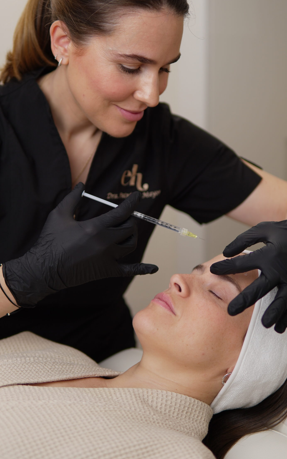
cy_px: 197
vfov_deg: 38.1
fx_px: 663
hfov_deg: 24.4
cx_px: 144
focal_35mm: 53
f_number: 1.4
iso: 100
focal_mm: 30
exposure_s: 1/250
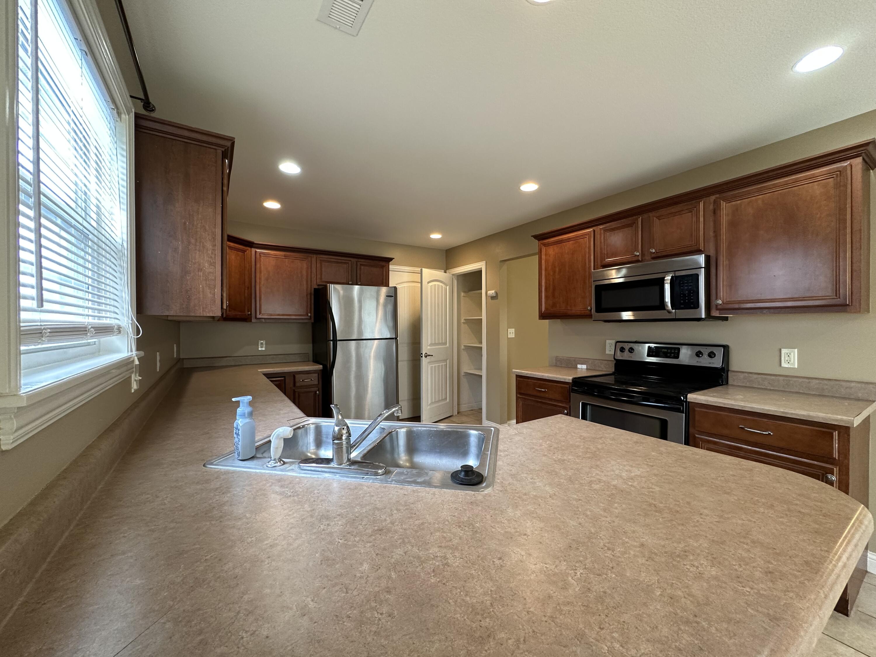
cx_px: 438
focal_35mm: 14
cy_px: 328
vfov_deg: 85.7
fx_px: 354
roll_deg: -0.1
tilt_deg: -1.0
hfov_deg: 102.1
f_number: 2.2
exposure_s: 1/60
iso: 200
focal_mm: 2.22
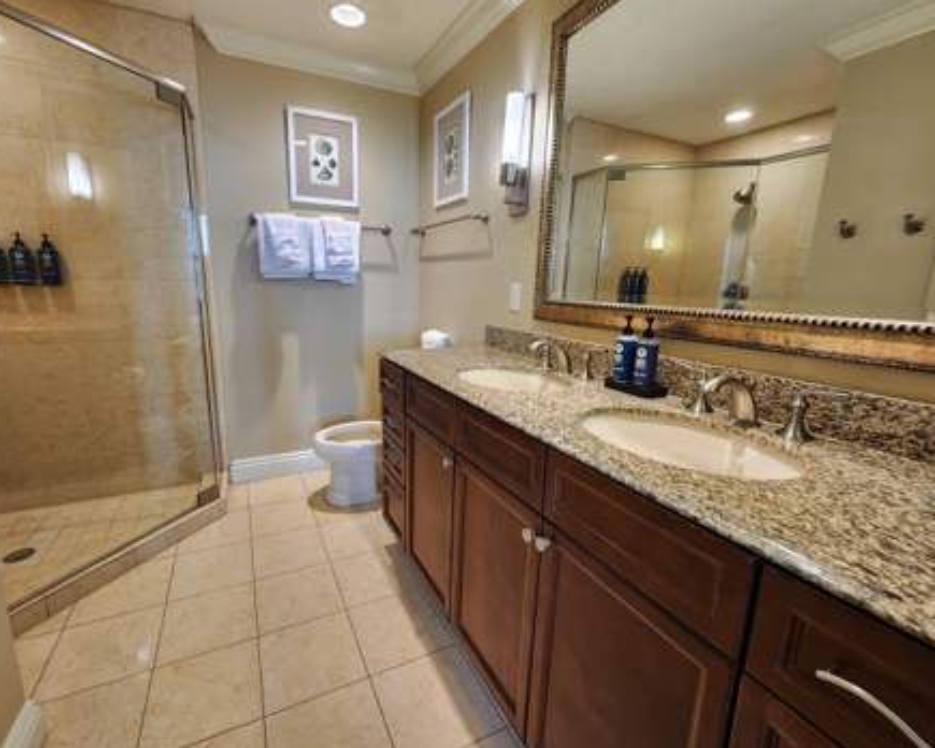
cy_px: 366
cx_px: 436
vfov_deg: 88.0
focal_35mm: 14
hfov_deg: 100.6
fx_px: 387
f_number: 2.2
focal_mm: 2.2
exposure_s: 1/60
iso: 160
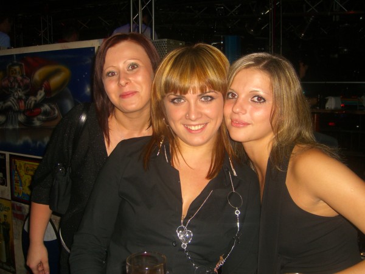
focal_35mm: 38
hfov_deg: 49.0
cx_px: 182
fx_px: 401
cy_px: 137
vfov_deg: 37.7
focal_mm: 7.9
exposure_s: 1/60
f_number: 2.8
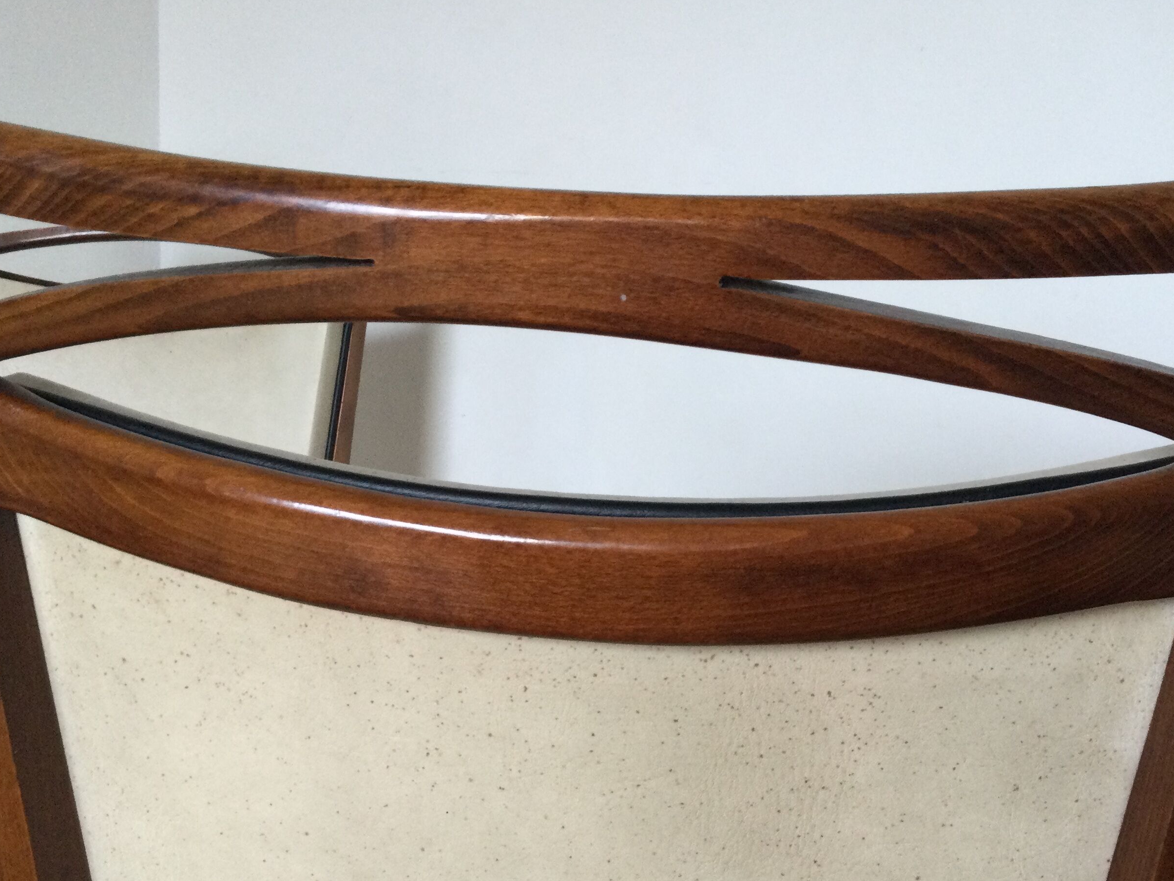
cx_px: 649
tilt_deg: -11.8
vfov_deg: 34.1
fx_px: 1424
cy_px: 568
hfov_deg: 44.7
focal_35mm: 42
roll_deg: -4.3
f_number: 2.4
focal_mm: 3.3
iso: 64
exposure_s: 1/33
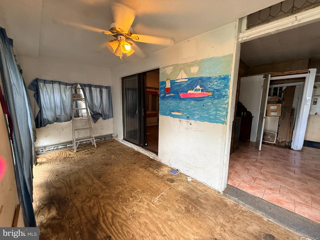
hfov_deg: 102.1
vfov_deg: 85.7
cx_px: 160
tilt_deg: -7.5
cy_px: 120
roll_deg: -1.3
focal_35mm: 14
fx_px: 129
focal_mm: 2.22
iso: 320
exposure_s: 1/85
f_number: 2.2
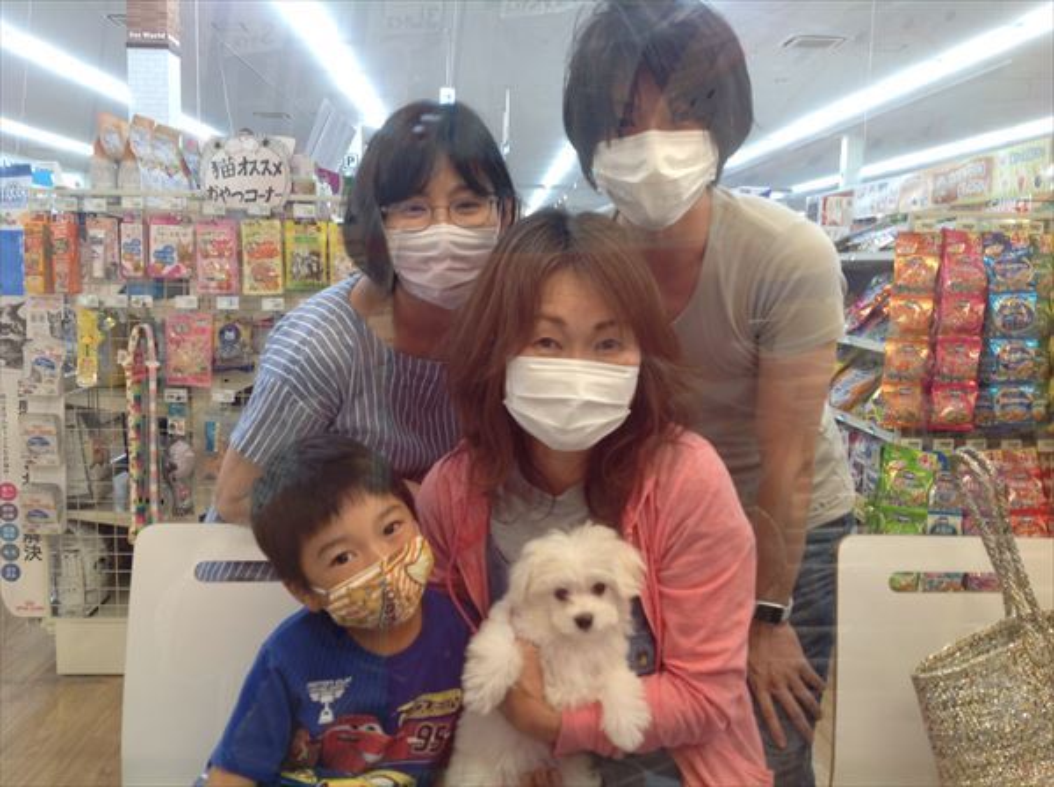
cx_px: 527
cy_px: 394
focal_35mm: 35
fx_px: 1064
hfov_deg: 52.7
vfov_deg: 40.6
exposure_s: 1/24
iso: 50
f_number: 2.4
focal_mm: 4.28
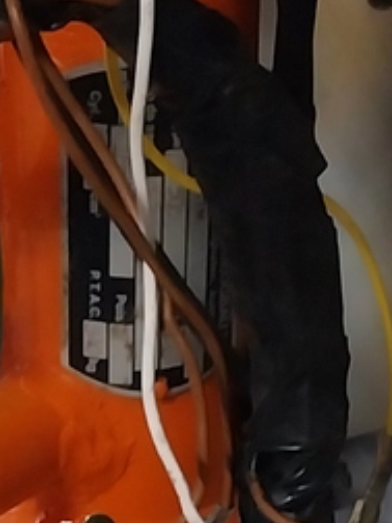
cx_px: 237
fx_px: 2340
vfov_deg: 12.1
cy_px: 795
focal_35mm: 155
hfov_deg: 9.6
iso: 320
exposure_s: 1/25
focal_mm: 4
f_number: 1.8
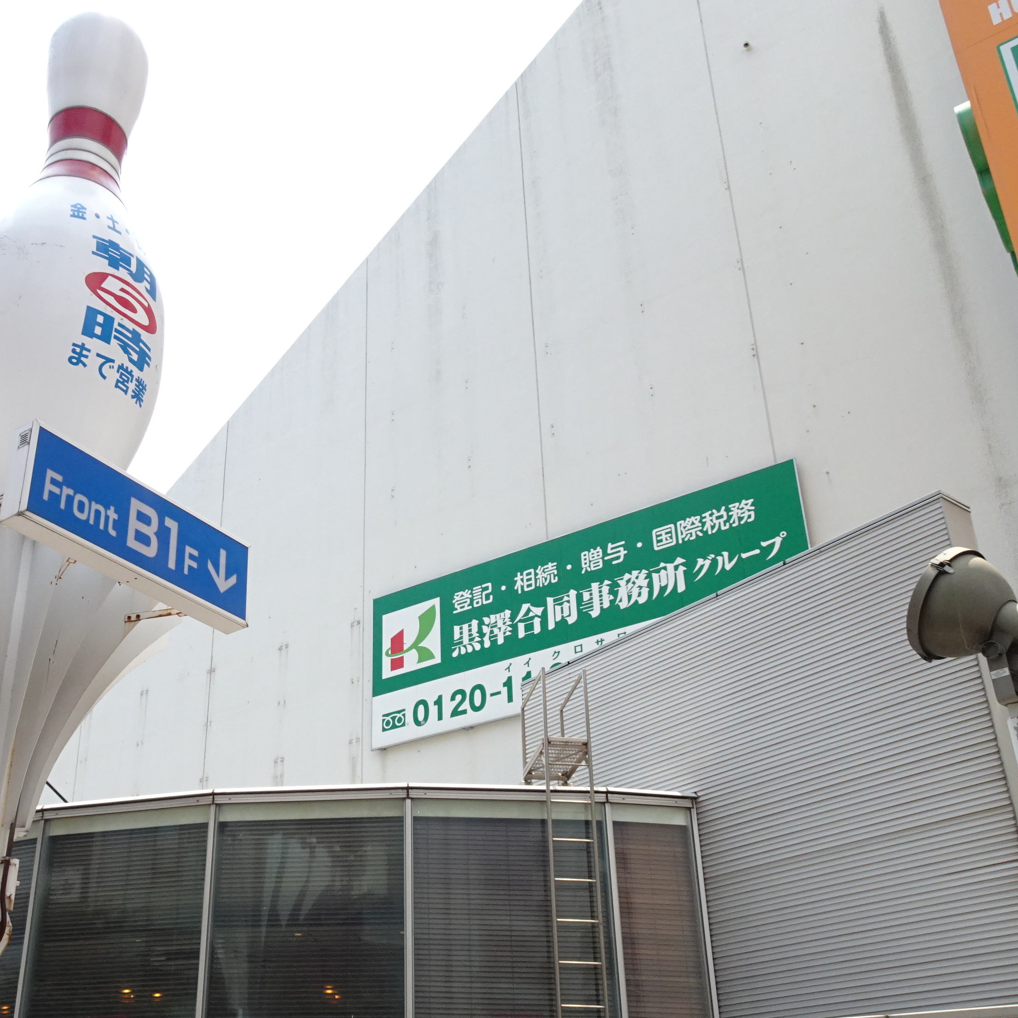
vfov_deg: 46.9
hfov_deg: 46.7
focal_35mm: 35
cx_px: 361
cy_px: 612
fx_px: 1165
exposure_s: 1/1000
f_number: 3.5
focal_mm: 4.25
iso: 200
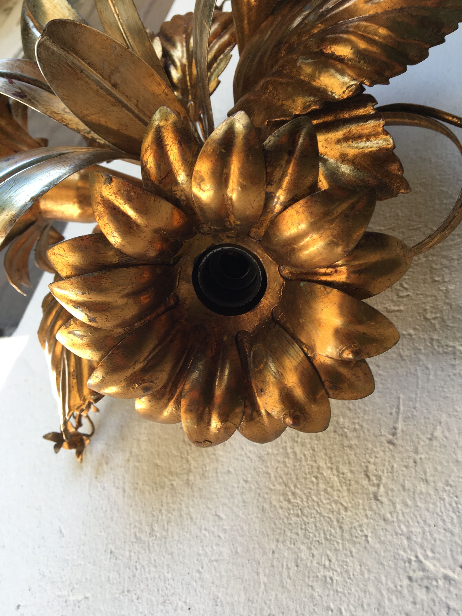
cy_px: 308
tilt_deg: +25.2
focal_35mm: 29
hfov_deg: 48.2
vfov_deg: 61.7
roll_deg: -16.7
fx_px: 516
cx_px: 231
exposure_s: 1/189
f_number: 2.2
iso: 25
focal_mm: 4.15
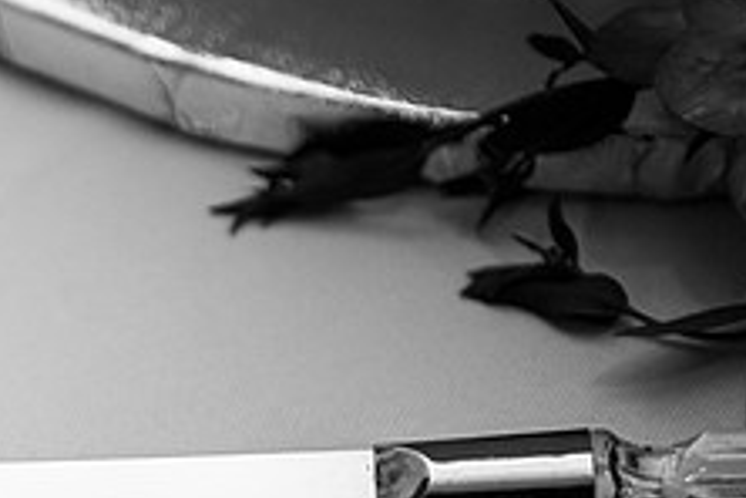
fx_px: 3253
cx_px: -90
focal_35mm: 157
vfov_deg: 8.7
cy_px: 489
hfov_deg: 12.8
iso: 2500
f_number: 4
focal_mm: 58
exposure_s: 1/100
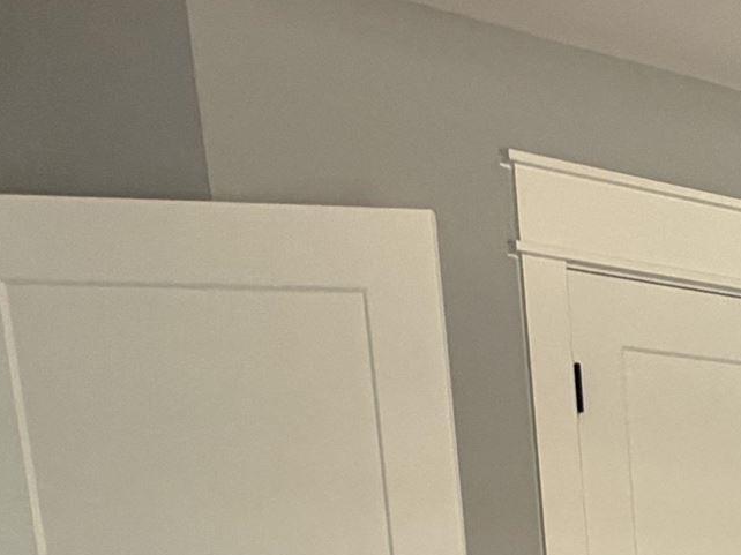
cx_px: 989
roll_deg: +1.2
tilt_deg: -12.7
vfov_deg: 18.0
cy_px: 960
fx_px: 1434
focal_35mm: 67
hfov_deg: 24.8
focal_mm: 2.22
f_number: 2.2
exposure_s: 1/120
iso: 250
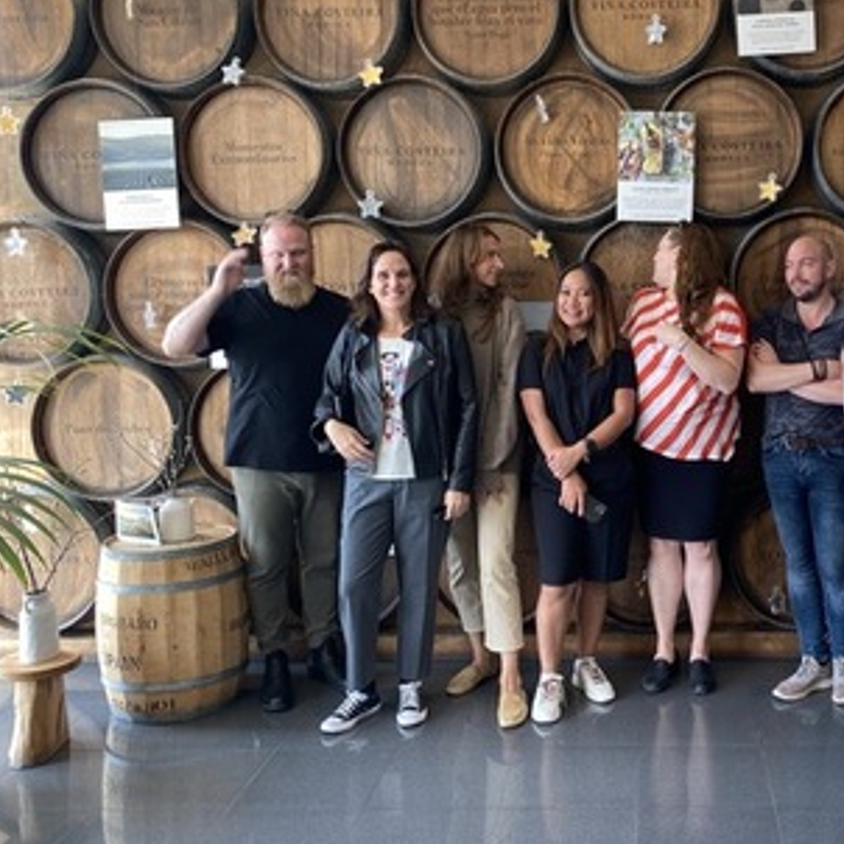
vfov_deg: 43.7
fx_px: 1048
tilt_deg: -4.1
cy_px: 351
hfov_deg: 42.3
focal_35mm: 38
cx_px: 646
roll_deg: -0.1
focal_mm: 4.25
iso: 50
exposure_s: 1/100
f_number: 1.8
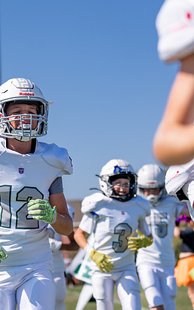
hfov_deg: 11.5
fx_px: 956
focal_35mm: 113
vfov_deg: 18.4
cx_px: 33
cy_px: 152
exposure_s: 1/2500
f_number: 2.8
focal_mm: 70
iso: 100
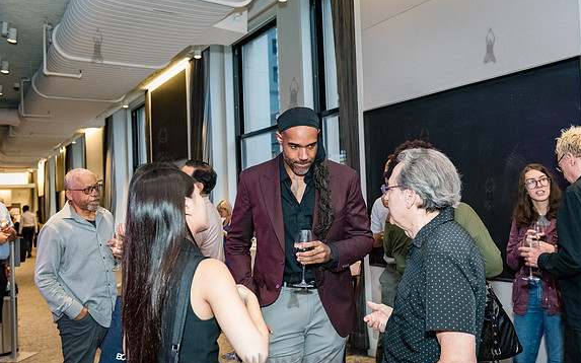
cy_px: 192
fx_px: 522
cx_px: 293
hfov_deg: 58.1
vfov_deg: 38.3
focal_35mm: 33
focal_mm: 32
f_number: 3.5
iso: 6400
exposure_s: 1/250
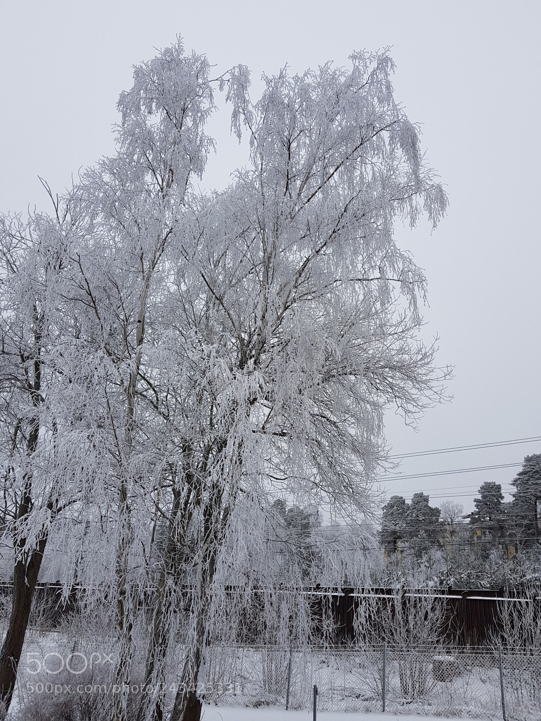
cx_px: 278
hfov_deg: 51.4
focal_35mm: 27
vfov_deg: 65.3
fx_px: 563
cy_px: 350
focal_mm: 4.2
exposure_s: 1/449
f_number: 1.7
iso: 40
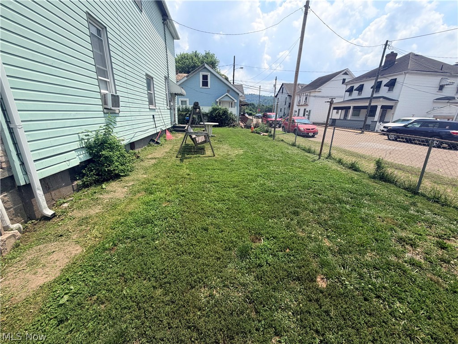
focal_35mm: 14
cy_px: 172
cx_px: 229
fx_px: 185
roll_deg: -1.8
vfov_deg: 85.7
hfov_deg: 102.1
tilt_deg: -18.1
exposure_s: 1/770
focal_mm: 2.22
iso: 20
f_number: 2.2
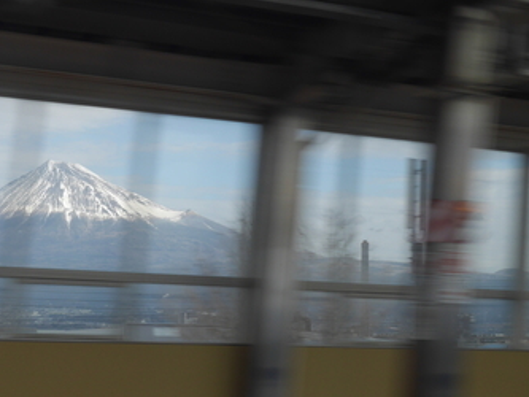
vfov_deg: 17.8
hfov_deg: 23.1
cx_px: 79
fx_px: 1269
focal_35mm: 83
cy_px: 258
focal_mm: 23
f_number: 7.1
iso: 200
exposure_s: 1/200
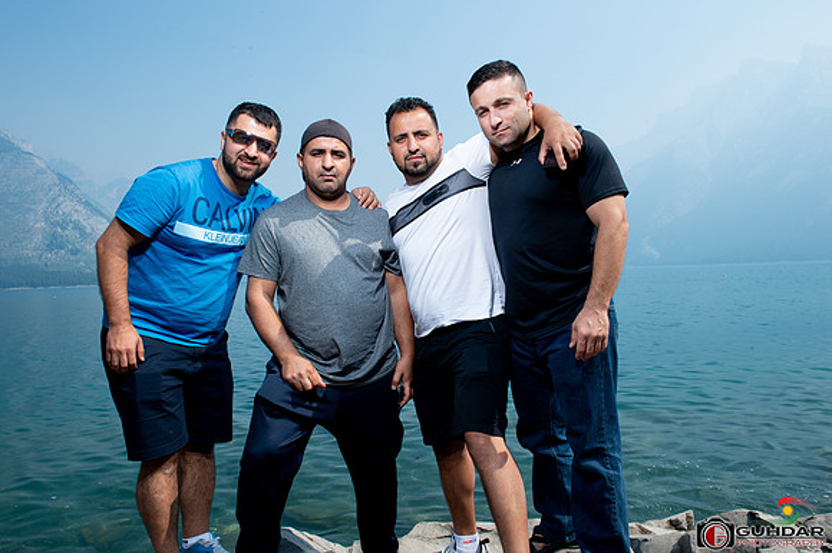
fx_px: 554
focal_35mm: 24
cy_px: 276
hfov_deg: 73.8
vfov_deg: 53.1
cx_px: 416
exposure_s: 1/200
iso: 200
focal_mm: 24
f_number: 16
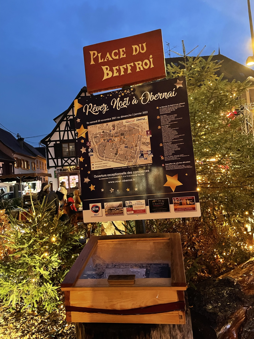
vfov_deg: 67.3
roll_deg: +5.4
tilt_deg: +3.6
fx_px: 254
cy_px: 170
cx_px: 127
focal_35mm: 26
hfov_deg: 53.1
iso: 800
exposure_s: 1/25
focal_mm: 4.2
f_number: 1.6
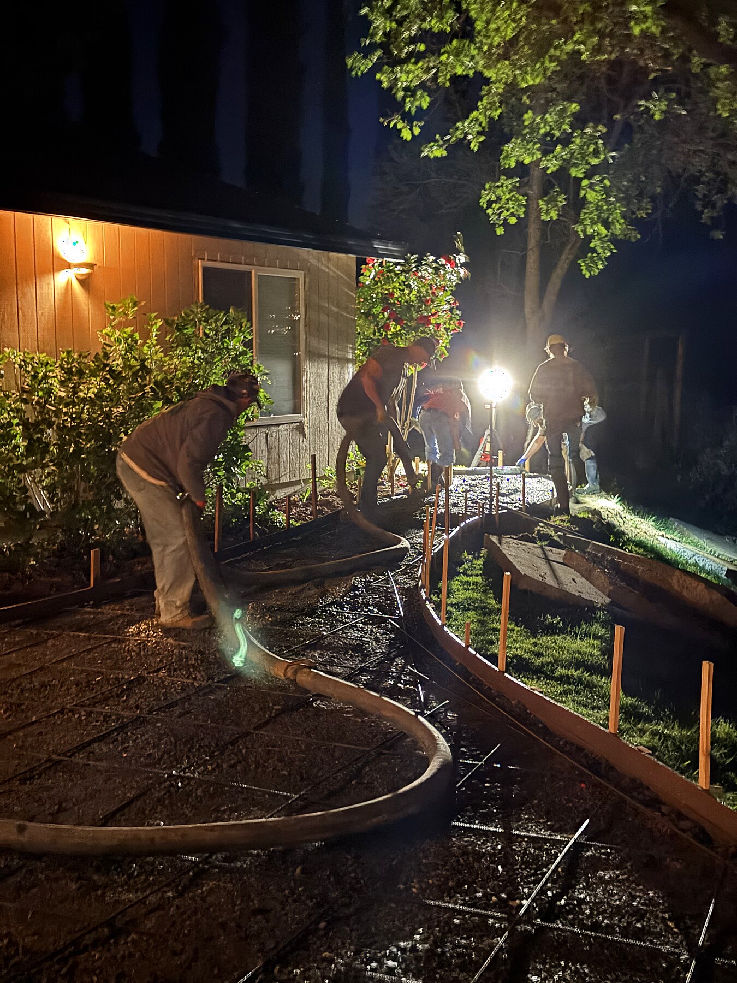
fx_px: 1363
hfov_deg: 30.3
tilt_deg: -3.0
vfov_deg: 39.7
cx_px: 368
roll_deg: +1.8
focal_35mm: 48
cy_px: 492
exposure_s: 1/5
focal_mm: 6.76
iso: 800
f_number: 1.78
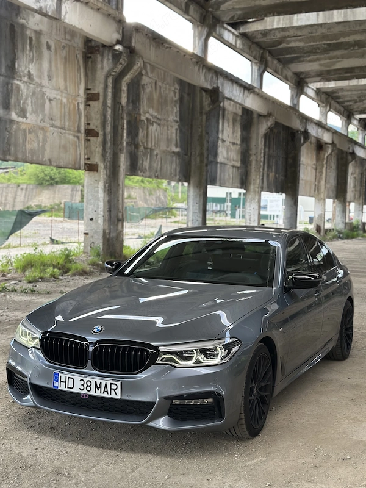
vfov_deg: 39.7
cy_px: 244
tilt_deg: -2.3
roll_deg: -2.2
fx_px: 677
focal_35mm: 48
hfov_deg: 30.3
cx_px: 183
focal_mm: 6.86
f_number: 1.78
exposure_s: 1/172
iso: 125
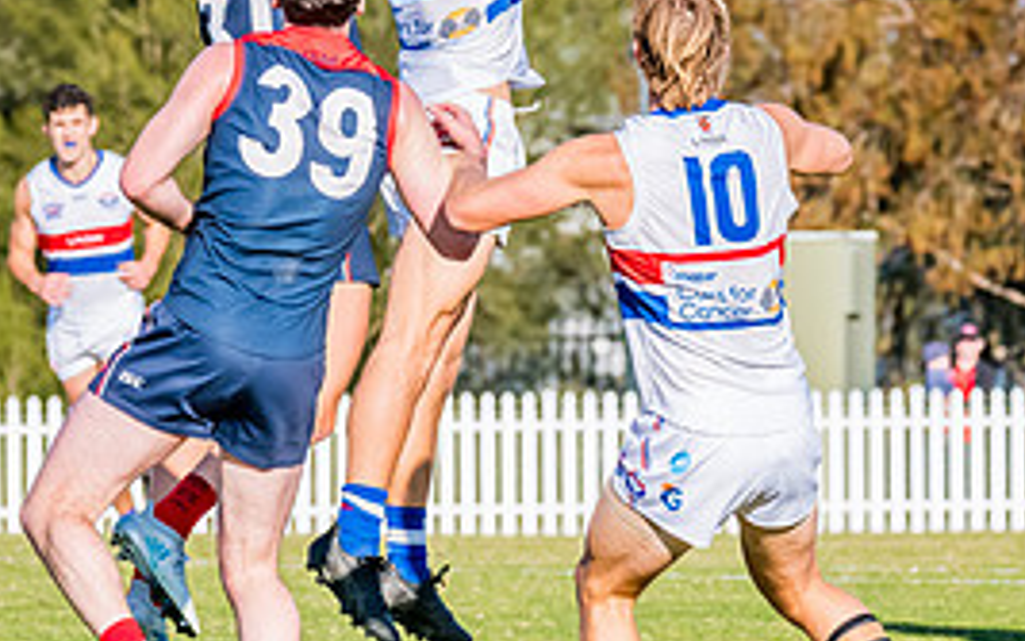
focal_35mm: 762
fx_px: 21291
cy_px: -15
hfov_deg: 2.8
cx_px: 209
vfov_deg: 1.7
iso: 800
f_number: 10
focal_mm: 250
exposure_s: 1/1600
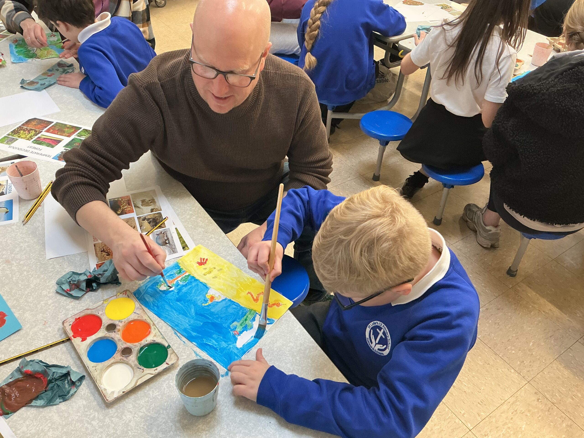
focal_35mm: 29
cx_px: 292
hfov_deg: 61.7
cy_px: 219
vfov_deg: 48.2
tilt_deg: -41.6
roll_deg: -3.4
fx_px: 489
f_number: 1.8
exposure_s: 1/50
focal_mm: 3
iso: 160
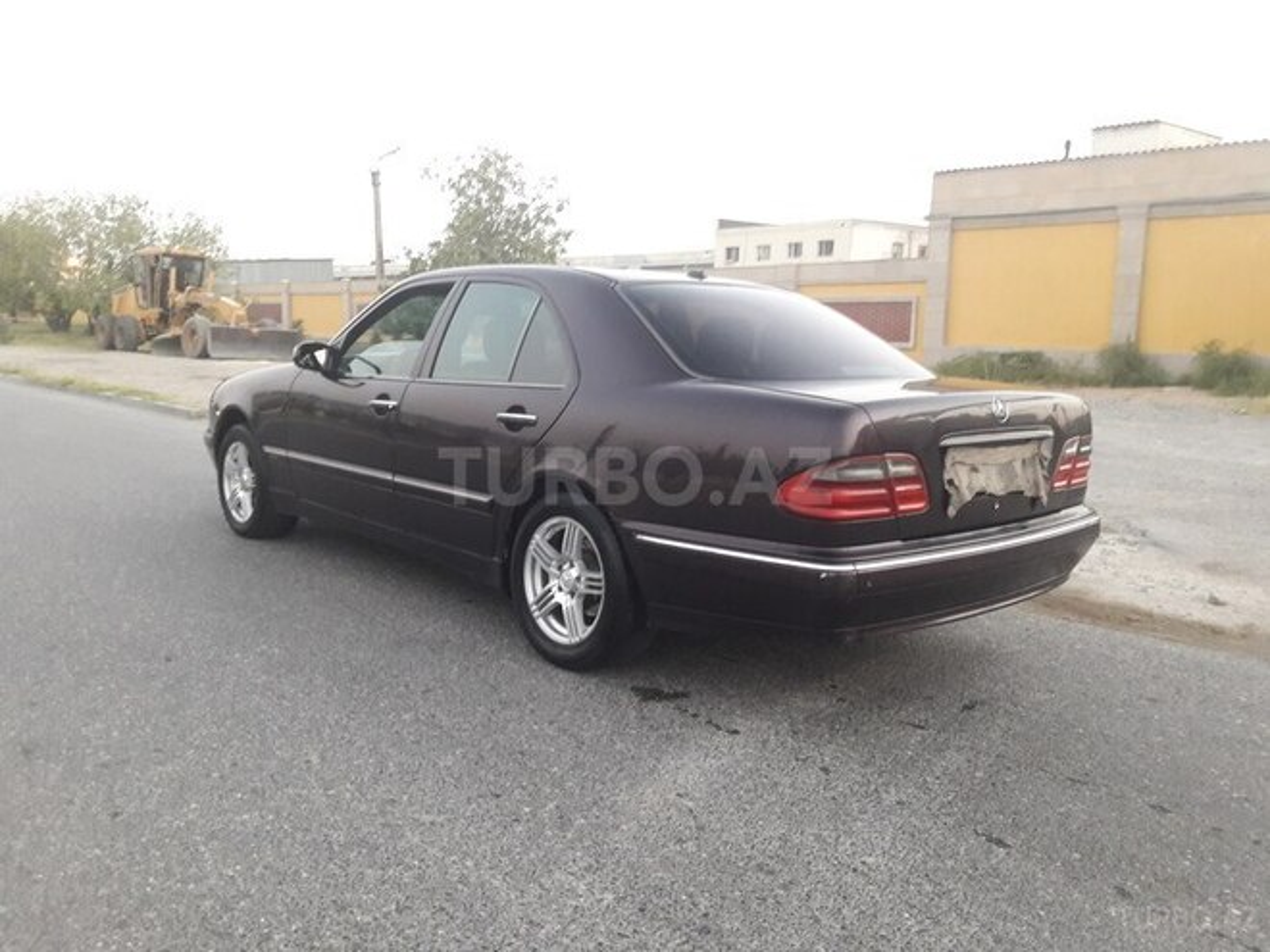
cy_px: 476
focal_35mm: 28
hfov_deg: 63.4
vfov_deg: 49.7
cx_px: 635
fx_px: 1027
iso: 200
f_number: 1.9
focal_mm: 3.7
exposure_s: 1/17
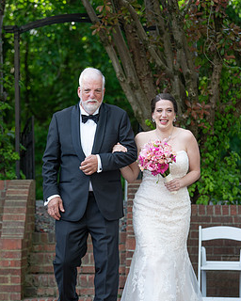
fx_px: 1435
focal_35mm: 161
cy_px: 173
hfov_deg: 9.6
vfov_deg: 12.0
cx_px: 114
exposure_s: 1/200
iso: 250
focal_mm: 122
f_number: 4
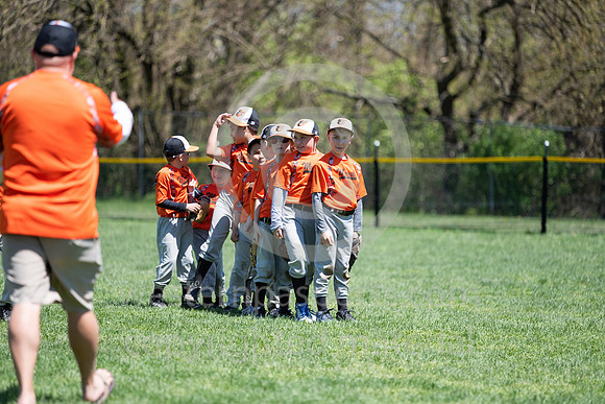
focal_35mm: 200
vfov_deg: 6.9
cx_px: 302
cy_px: 202
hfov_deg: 10.3
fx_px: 3362
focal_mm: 200
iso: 200
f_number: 2.8
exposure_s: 1/2000
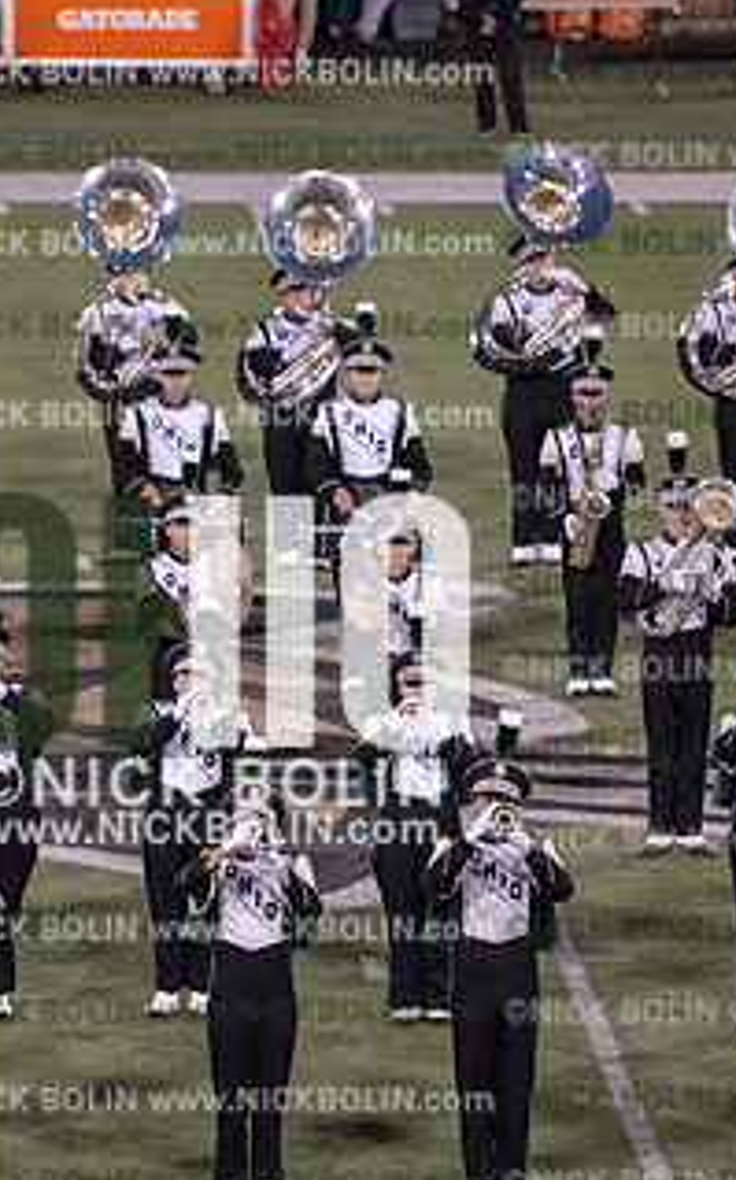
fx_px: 11923
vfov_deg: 5.7
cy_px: 671
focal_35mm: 371
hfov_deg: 3.5
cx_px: 207
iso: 5000
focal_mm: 200
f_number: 3.2
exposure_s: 1/1250
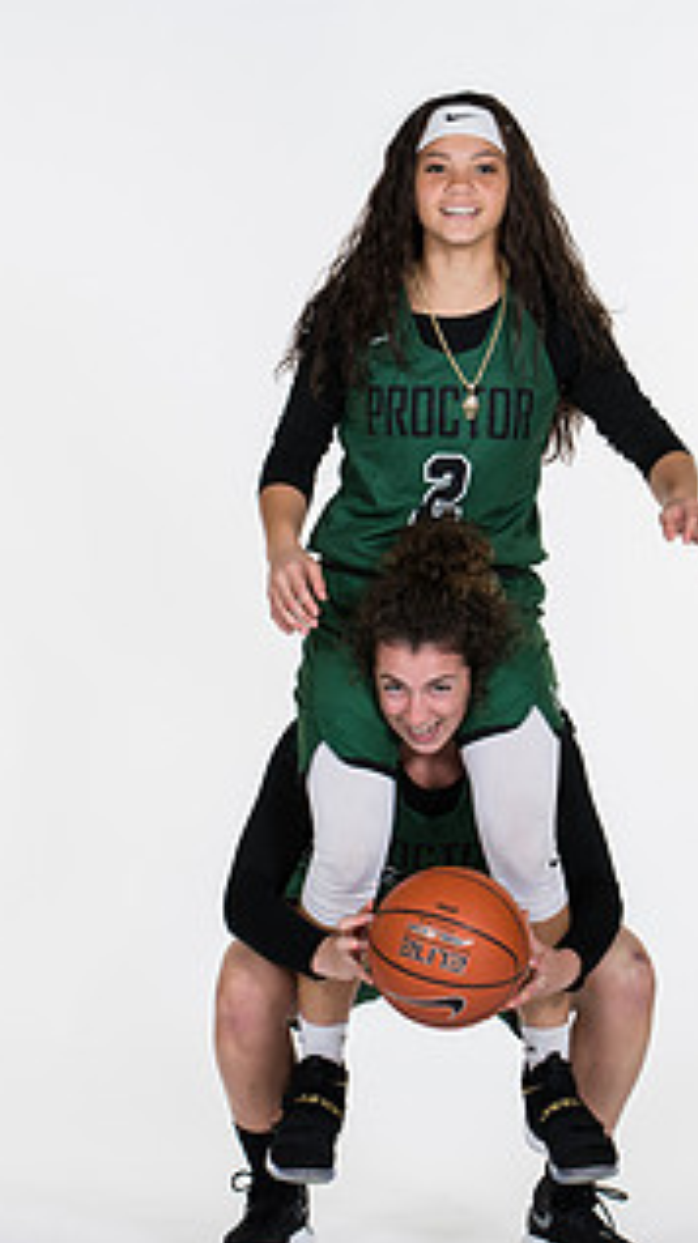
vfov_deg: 10.7
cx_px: 467
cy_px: 659
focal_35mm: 201
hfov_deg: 6.0
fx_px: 6622
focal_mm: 90
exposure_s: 1/160
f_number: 6.3
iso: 200
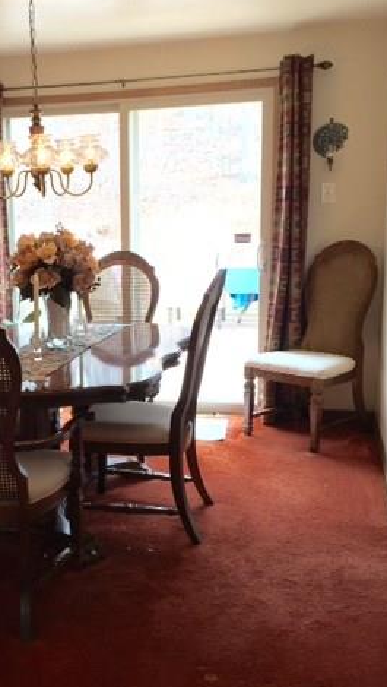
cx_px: 67
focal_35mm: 43
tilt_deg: -10.3
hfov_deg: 27.1
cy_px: 346
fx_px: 783
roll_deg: +2.1
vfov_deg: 47.3
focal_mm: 4.15
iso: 32
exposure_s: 1/40
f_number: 2.2
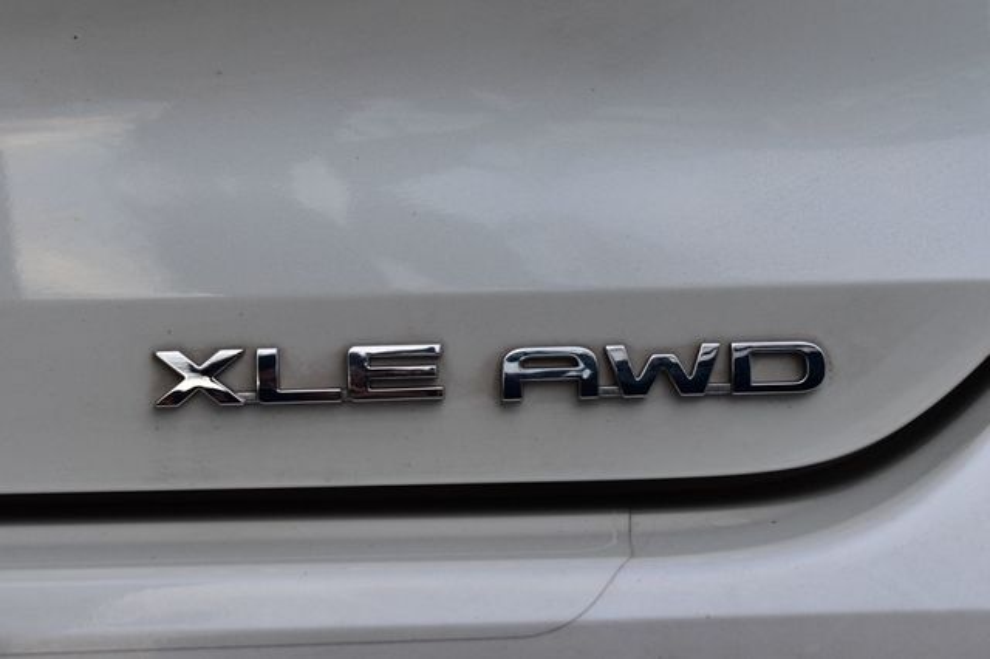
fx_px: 2267
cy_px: 330
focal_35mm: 82
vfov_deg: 16.5
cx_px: 495
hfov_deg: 24.6
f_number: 8
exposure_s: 1/50
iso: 400
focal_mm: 55
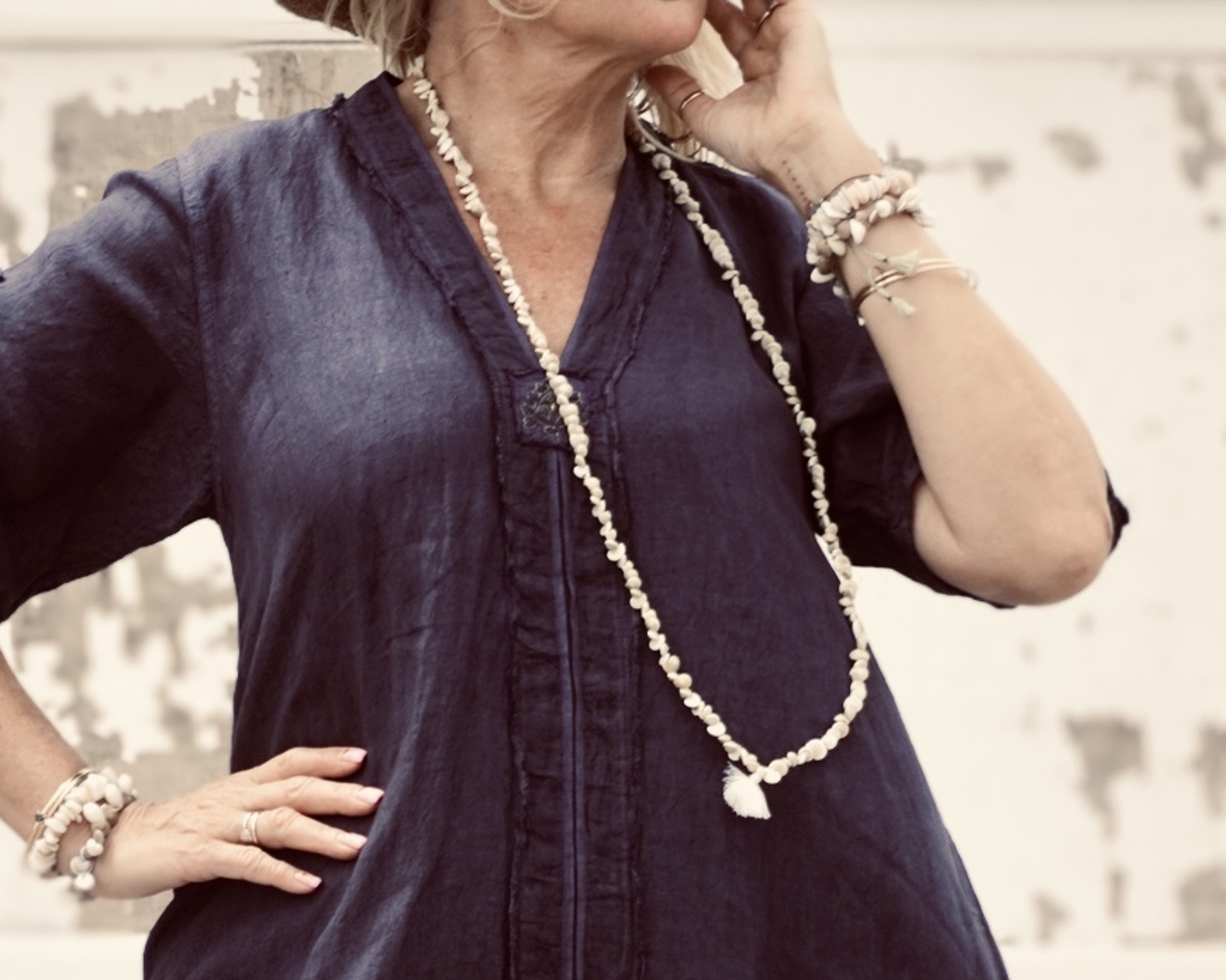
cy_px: 1214
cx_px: 557
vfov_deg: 7.4
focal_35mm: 207
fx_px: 7508
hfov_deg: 9.3
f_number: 5.6
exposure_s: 1/500
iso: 100
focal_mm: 50
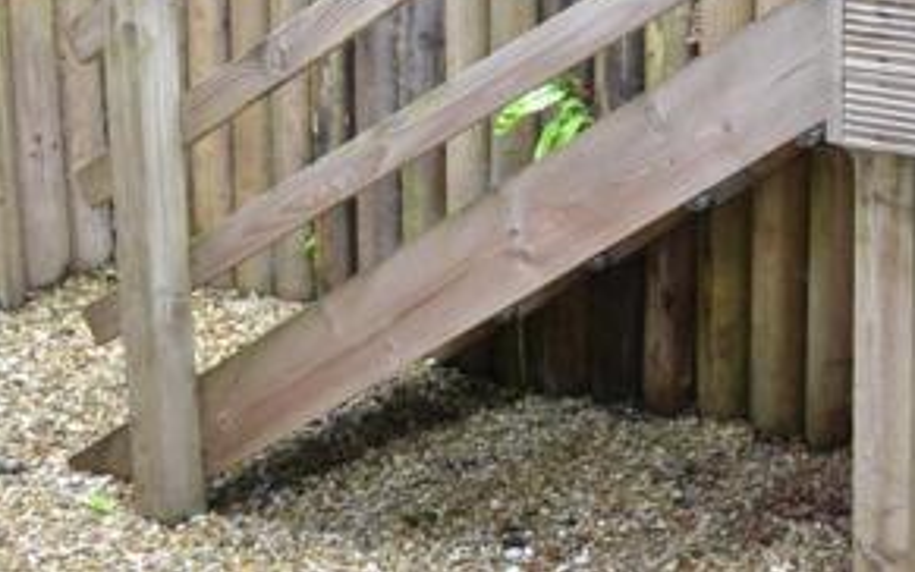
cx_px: 920
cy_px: -112
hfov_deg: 30.6
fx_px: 1546
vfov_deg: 19.7
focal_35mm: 62
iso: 400
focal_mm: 18
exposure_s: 1/60
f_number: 3.5
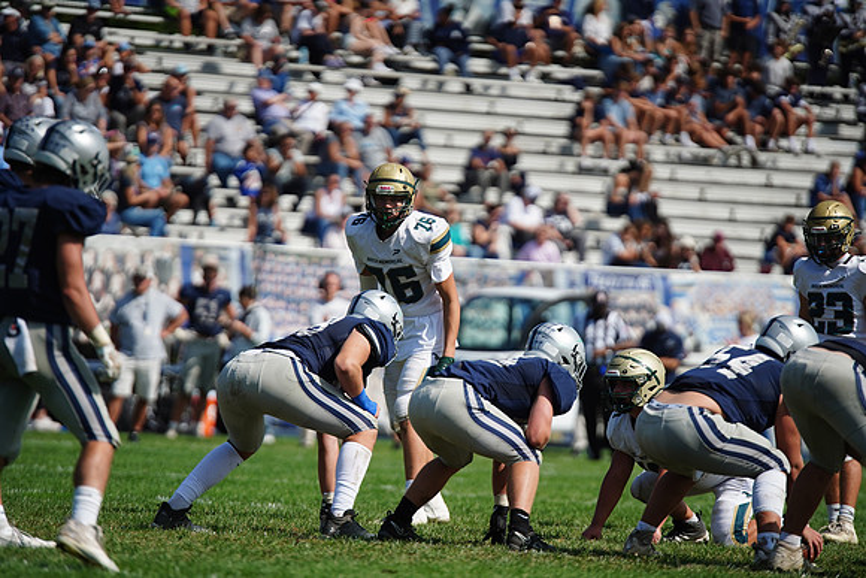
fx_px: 7218
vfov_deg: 4.6
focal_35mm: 300
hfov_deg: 6.9
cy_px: 289
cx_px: 433
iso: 400
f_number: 2.8
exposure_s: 1/6400
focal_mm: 300
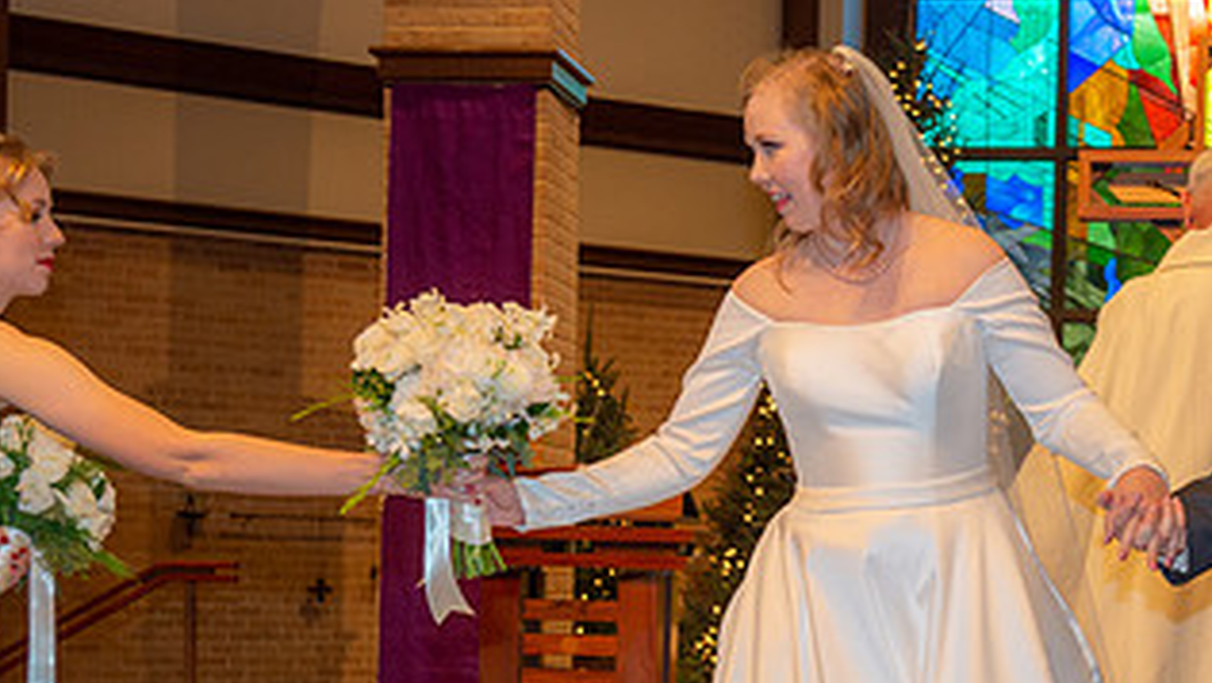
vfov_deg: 12.6
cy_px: 675
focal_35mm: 95
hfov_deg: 22.3
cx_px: 836
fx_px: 3054
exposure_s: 1/125
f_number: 5.6
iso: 1600
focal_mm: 48
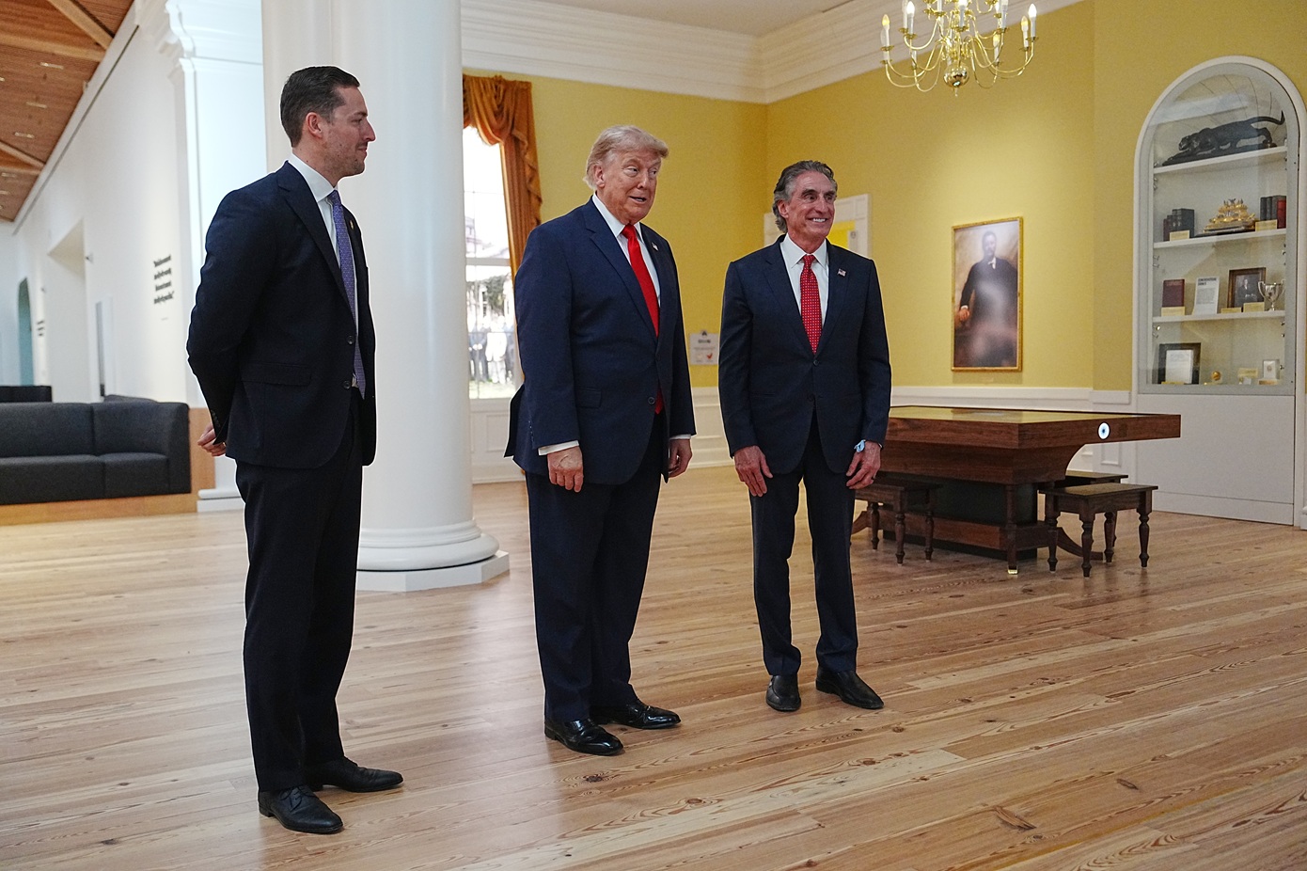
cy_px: 436
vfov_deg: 40.0
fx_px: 1198
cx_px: 654
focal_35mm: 33
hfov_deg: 57.2
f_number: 2.8
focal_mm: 33
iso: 5000
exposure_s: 1/500
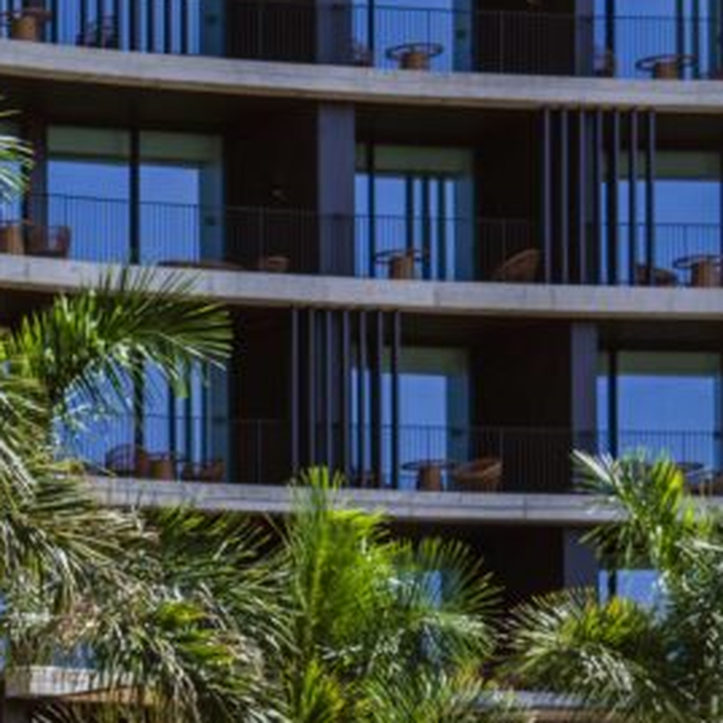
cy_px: 1173
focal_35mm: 170
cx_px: -849
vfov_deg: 9.9
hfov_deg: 9.4
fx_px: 4017
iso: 100
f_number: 5.6
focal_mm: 35
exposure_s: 1/400
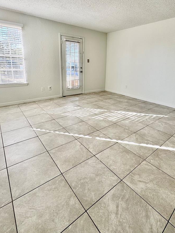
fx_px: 128
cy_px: 90
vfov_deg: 83.3
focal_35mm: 19
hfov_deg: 68.5
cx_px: 96
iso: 64
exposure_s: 1/99
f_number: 2.2
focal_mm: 2.22
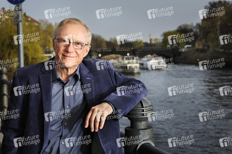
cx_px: 116
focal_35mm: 66
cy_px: 77
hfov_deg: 30.5
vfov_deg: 20.6
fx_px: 425
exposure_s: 1/320
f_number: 7.1
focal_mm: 66
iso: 200
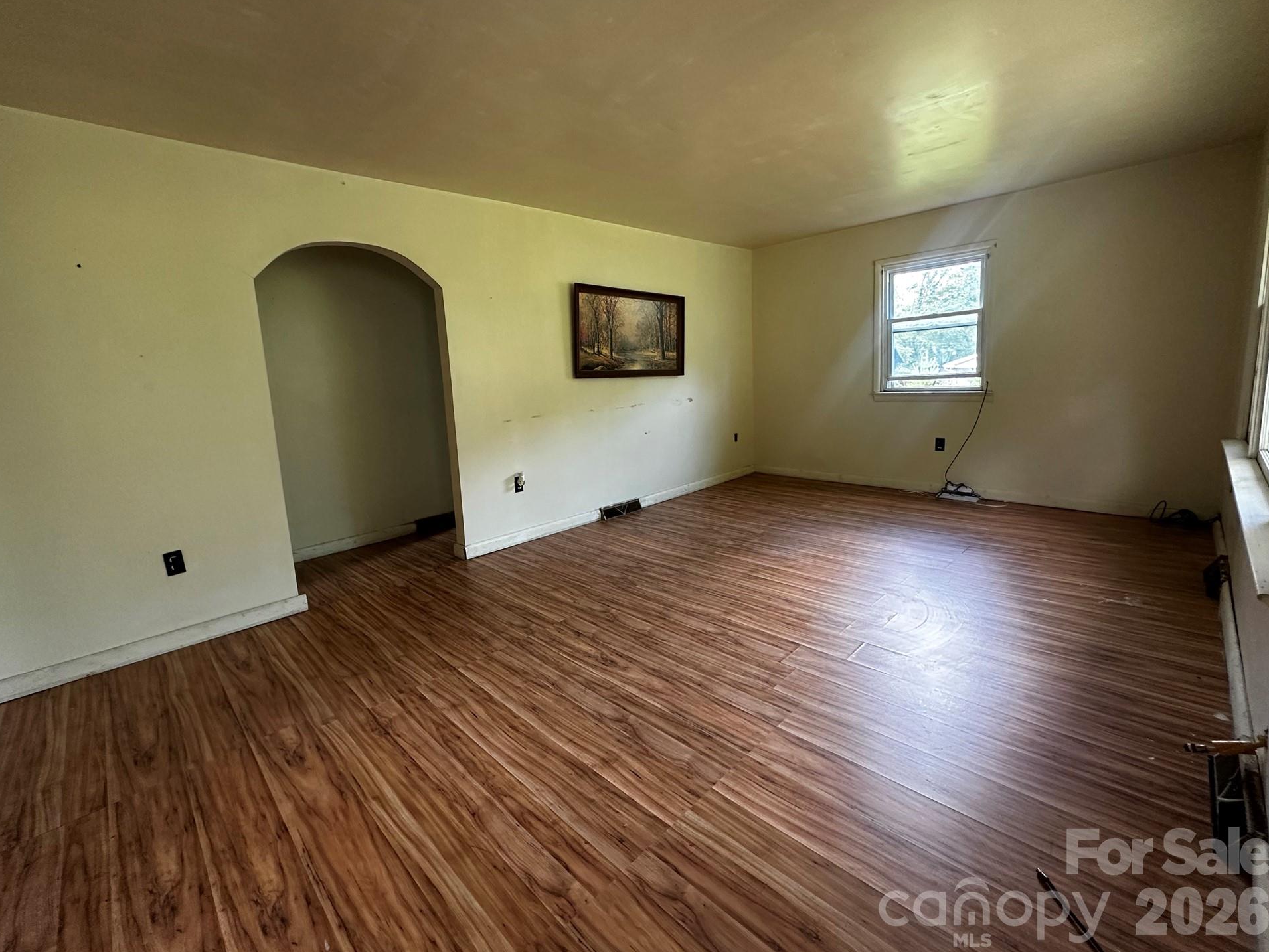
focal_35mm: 15
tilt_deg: -8.8
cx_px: 598
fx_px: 550
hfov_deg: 98.1
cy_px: 449
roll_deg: +2.4
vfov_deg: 81.7
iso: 320
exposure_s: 1/71
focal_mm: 2.22
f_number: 2.2
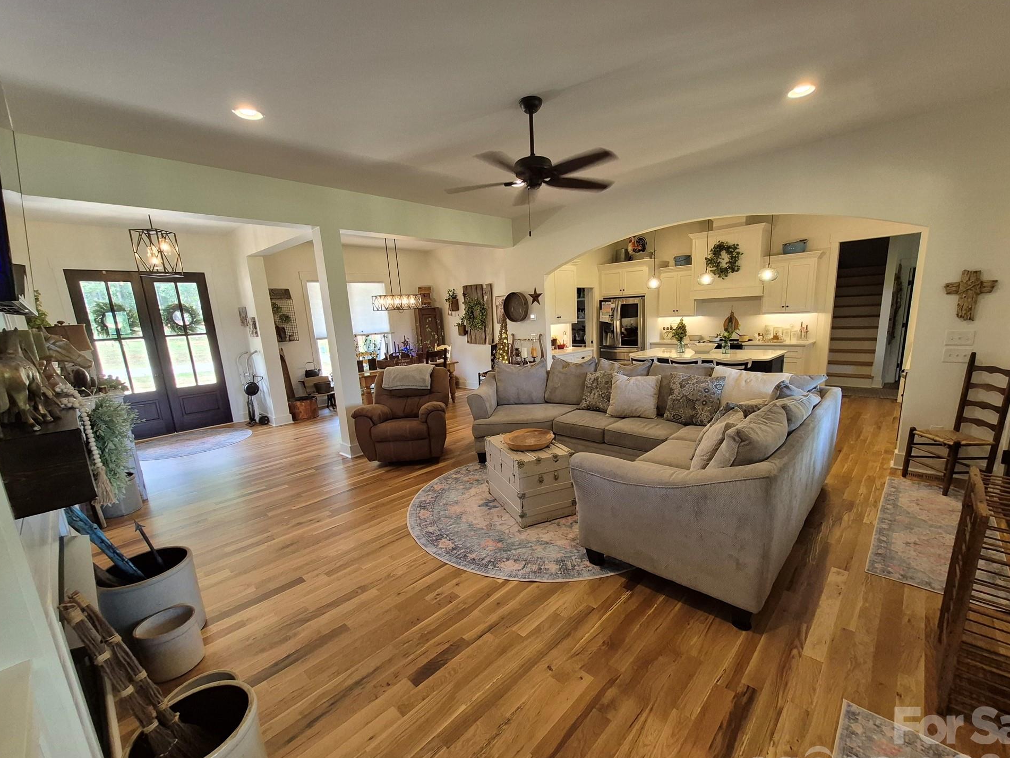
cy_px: 403
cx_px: 520
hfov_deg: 102.0
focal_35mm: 14
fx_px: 408
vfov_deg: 85.6
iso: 200
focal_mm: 1.74
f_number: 2.2
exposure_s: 1/60
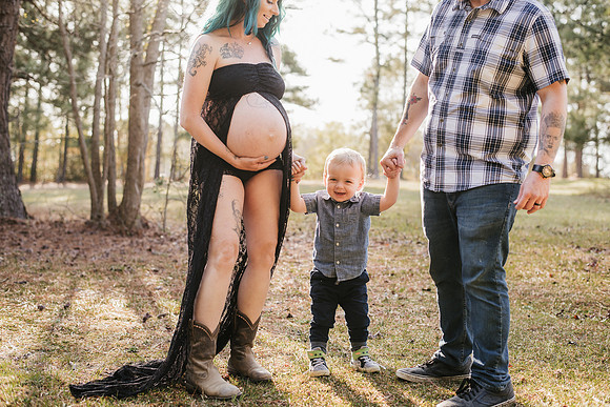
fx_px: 847
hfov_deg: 39.6
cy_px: 204
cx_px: 305
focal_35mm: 50
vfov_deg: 27.0
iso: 100
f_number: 2.8
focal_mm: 50
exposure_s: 1/200
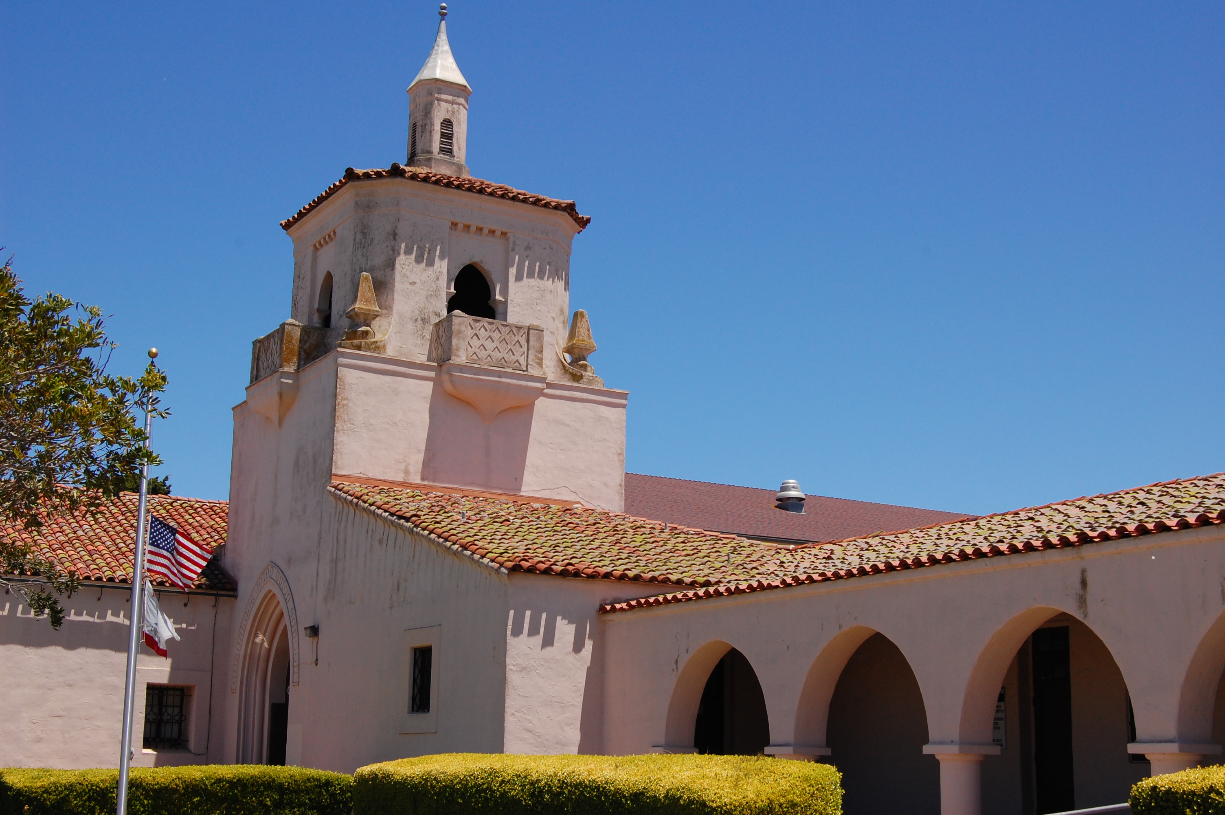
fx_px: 1632
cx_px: 612
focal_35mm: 48
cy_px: 408
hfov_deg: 41.1
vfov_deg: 28.0
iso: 400
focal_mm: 32
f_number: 11
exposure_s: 1/500
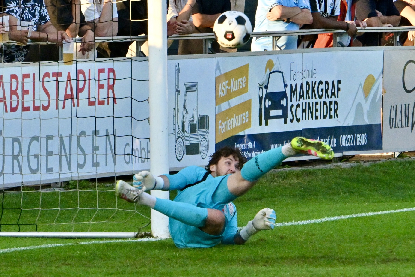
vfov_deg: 6.9
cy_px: 138
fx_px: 2305
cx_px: 208
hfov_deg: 10.3
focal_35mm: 200
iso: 3200
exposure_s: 1/1000
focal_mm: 200
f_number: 11
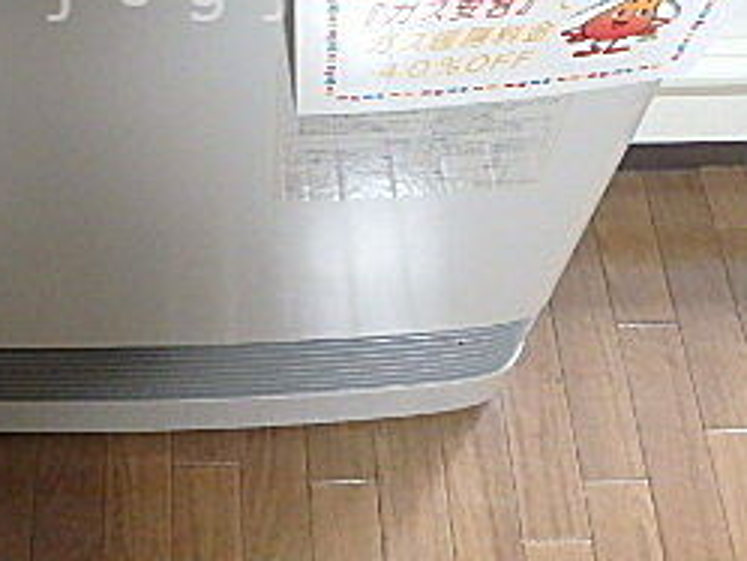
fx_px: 1166
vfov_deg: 25.6
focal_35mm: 54
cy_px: -15
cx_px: 252
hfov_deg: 35.2
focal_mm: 3.7
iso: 800
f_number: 3.5
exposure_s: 1/30
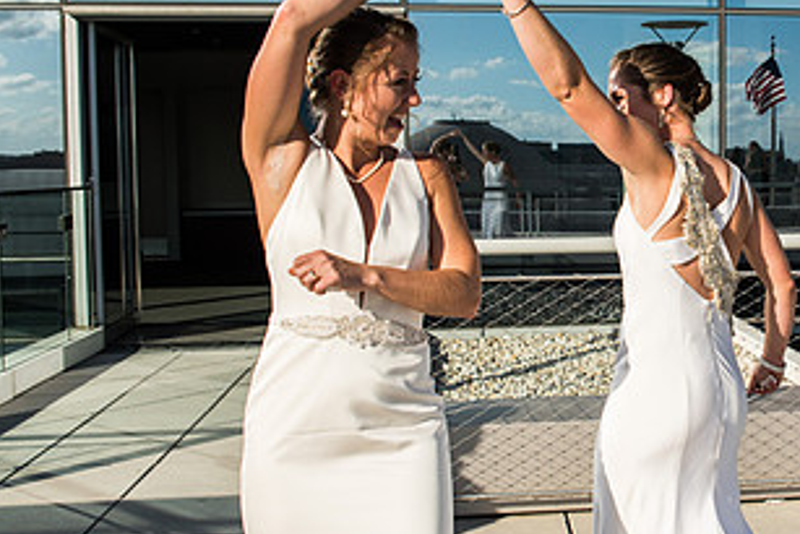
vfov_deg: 25.5
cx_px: 691
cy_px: 229
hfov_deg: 35.7
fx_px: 1178
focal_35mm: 53
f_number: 4
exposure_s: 1/4000
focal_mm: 24
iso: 110
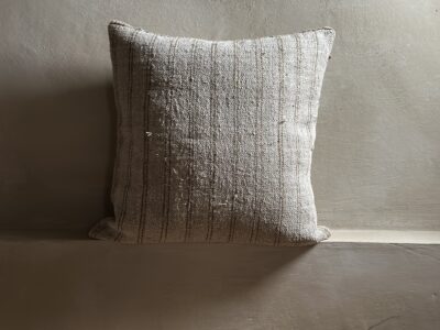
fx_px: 610
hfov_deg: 39.7
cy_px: 165
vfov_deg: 30.3
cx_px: 220
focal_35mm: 48
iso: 400
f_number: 1.78
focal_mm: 6.86
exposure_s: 1/40
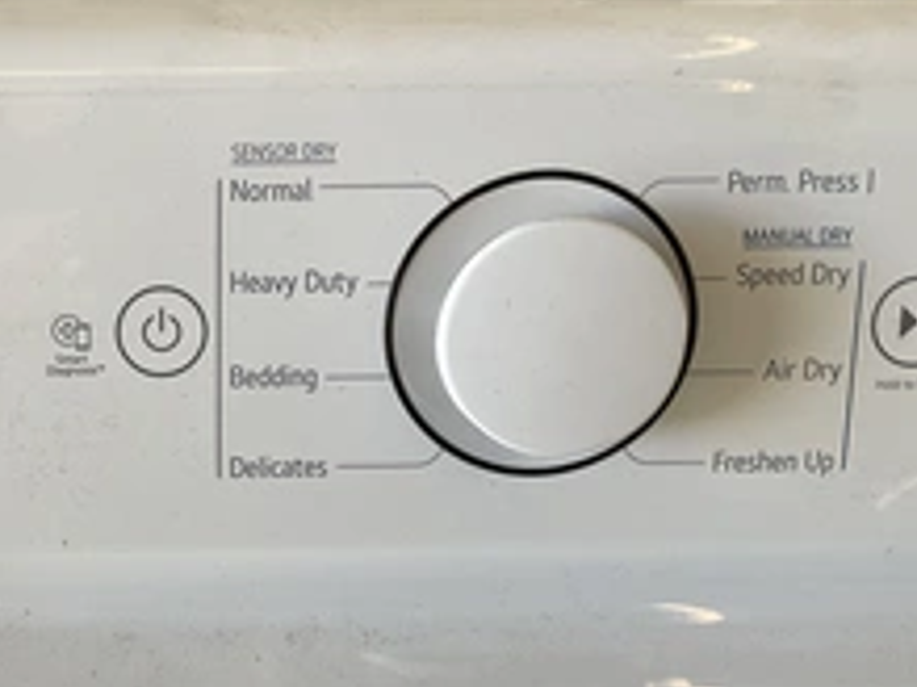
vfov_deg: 27.5
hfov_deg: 34.6
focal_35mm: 53
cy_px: 385
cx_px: 130
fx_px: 1403
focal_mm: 3
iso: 64
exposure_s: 1/120
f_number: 1.8
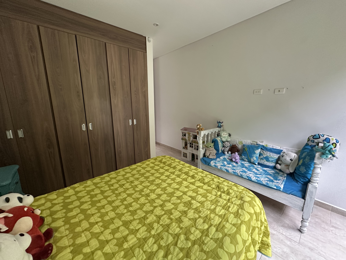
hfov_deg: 102.1
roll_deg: +0.0
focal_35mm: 14
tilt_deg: -9.9
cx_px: 173
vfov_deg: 85.7
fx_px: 140
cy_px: 130
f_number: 2.2
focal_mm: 2.22
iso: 250
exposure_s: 1/99
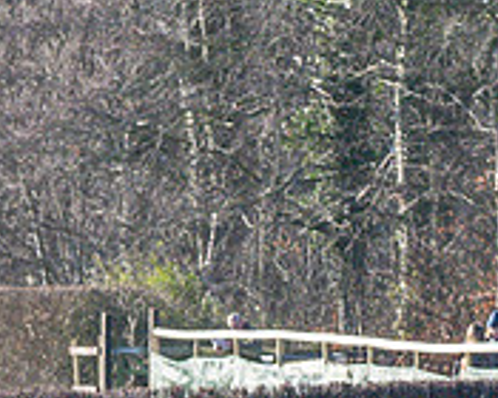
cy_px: 631
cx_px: 575
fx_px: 8460
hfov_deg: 3.4
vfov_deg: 2.7
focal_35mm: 574
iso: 400
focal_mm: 76
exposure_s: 1/1600
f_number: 5
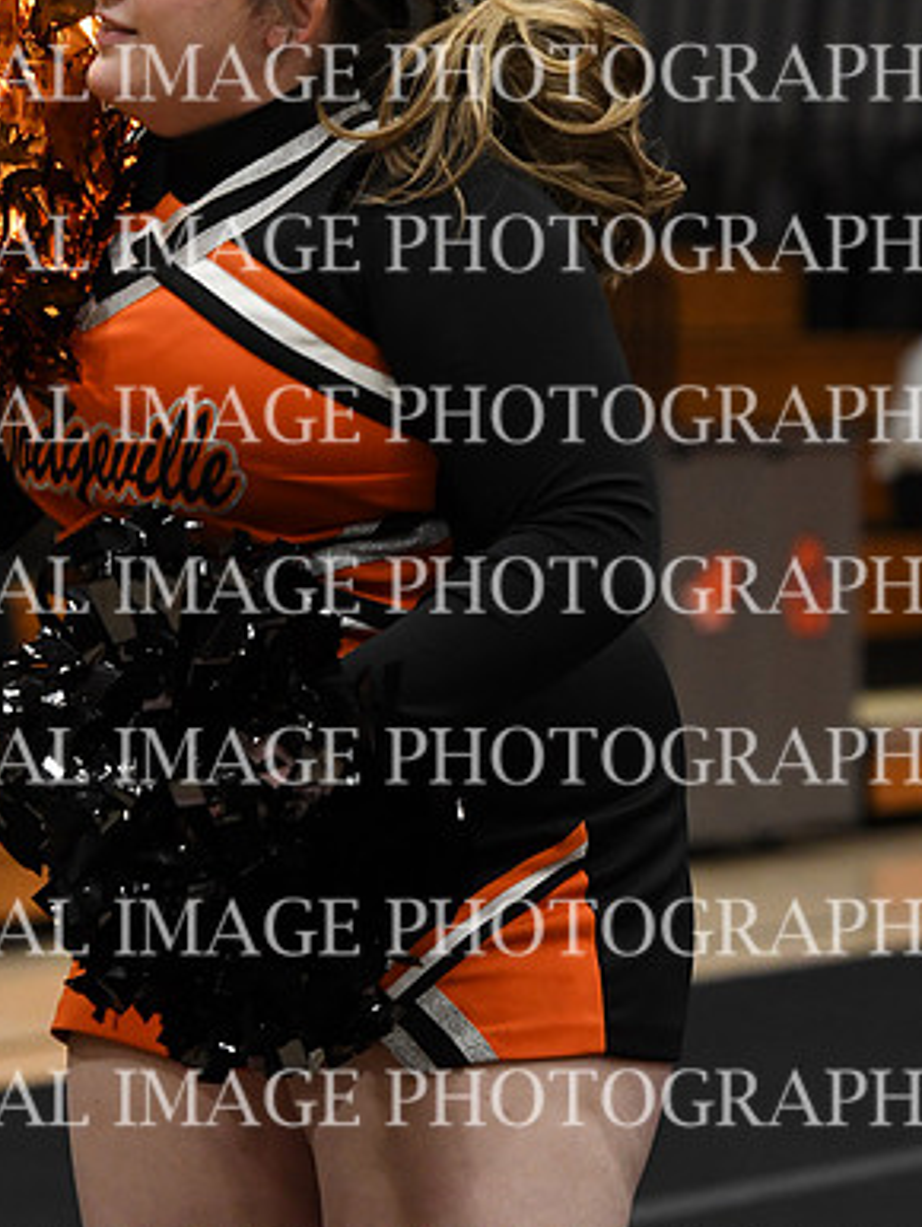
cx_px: 364
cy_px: 671
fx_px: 9578
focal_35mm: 270
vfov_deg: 7.3
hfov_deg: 5.5
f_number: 4
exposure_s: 1/400
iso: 4000
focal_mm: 125
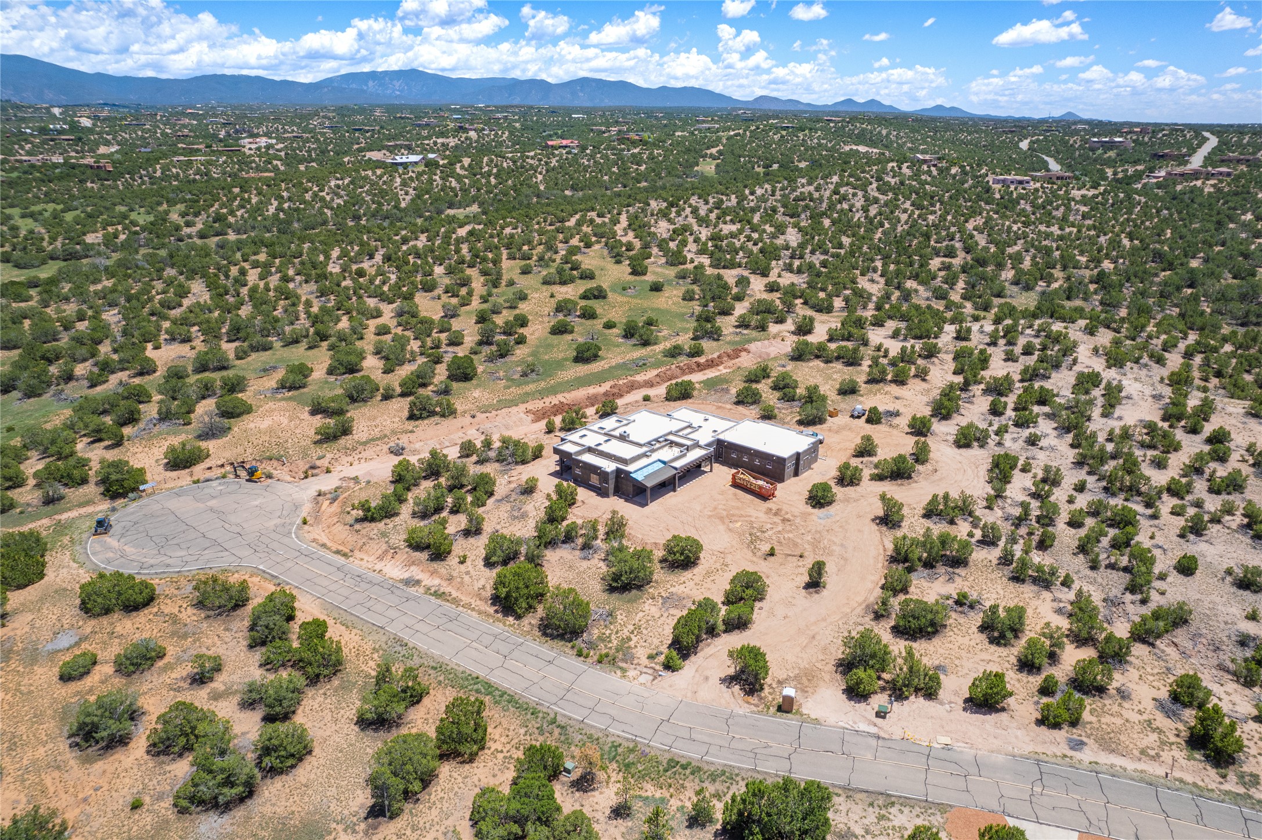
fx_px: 771
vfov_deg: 57.2
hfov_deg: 78.6
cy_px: 420
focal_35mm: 22
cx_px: 631
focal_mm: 8.38
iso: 120
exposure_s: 1/2500
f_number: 2.8
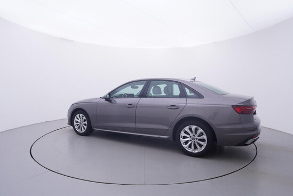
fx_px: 183
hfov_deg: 77.3
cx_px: 146
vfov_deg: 56.2
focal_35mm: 22
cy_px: 98
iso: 200
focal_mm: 15
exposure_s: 1/80
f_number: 5
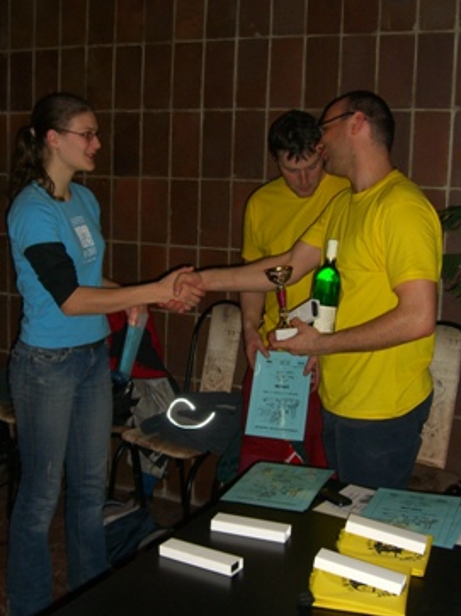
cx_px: 202
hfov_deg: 29.6
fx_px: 871
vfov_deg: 38.9
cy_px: 312
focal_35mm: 49
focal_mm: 7.9
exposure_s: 1/60
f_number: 4
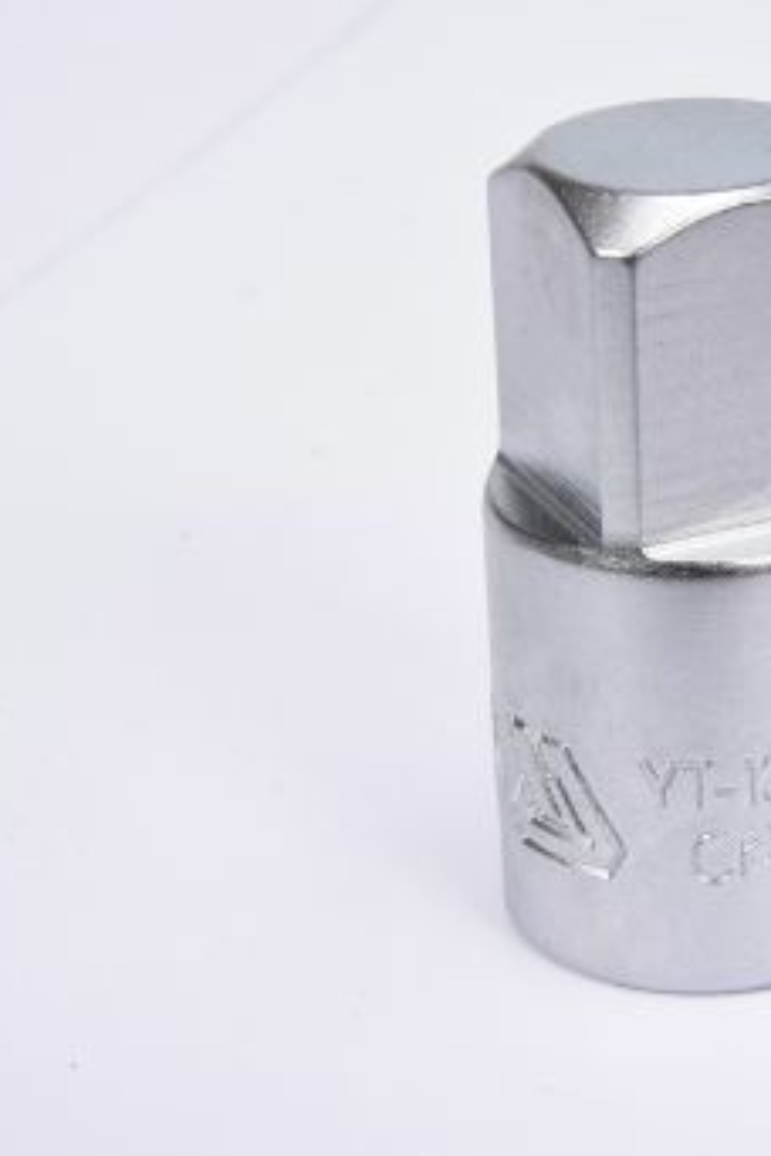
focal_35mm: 120
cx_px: 722
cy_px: 554
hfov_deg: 11.3
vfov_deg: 17.1
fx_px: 3855
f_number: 18
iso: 250
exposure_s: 1/125
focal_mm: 50
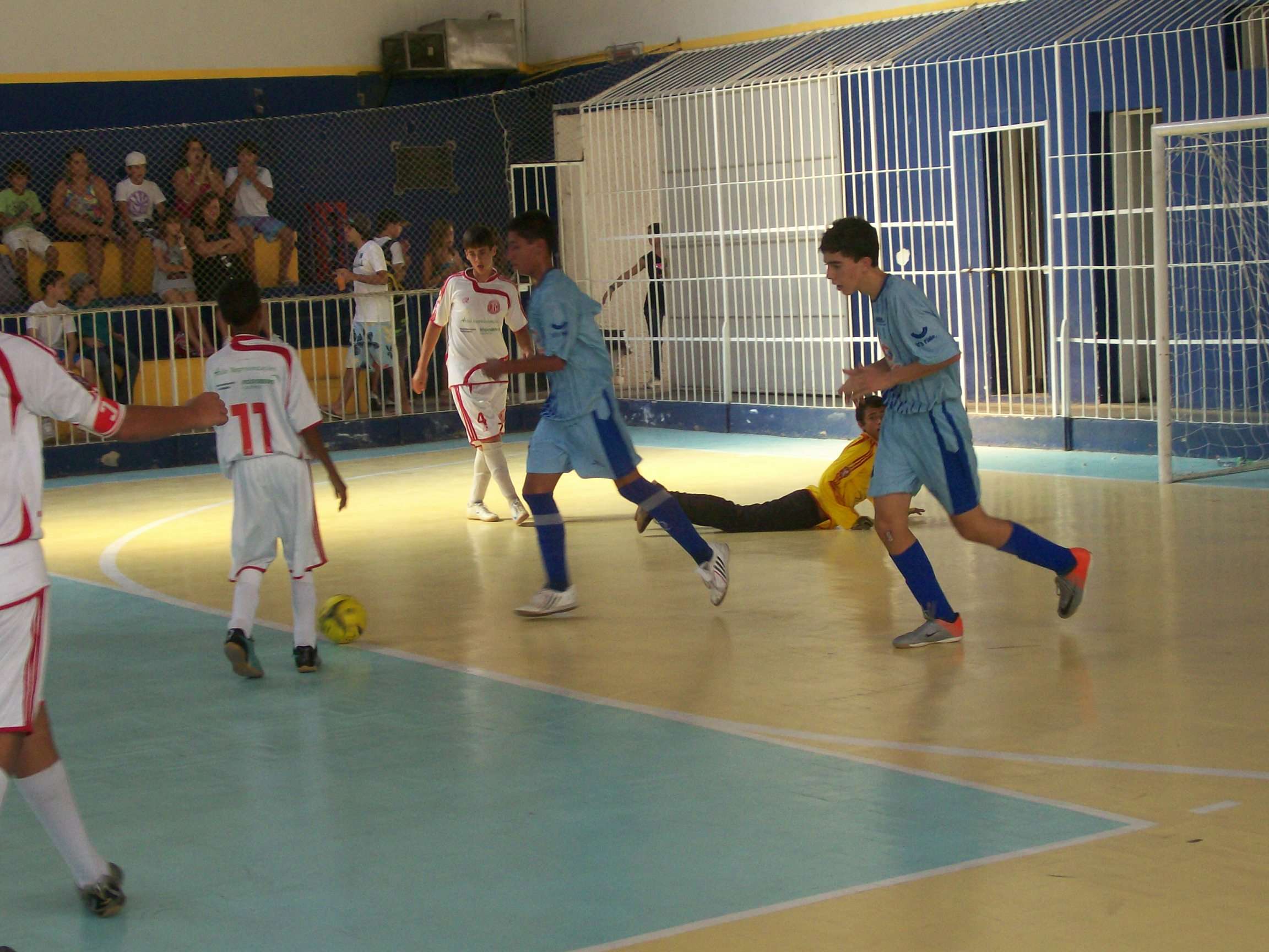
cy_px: 476
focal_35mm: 70
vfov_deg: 21.0
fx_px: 2566
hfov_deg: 27.8
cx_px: 634
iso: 140
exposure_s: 1/125
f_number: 3.8
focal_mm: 11.6
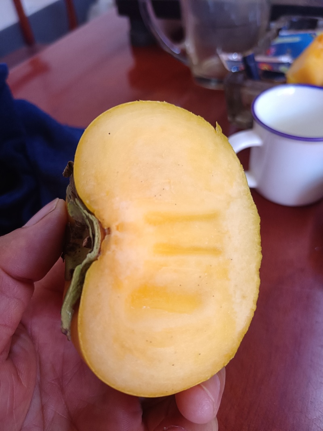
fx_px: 324
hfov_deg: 53.1
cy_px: 216
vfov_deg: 67.3
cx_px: 162
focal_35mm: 26
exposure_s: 1/33.3
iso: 350
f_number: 1.8
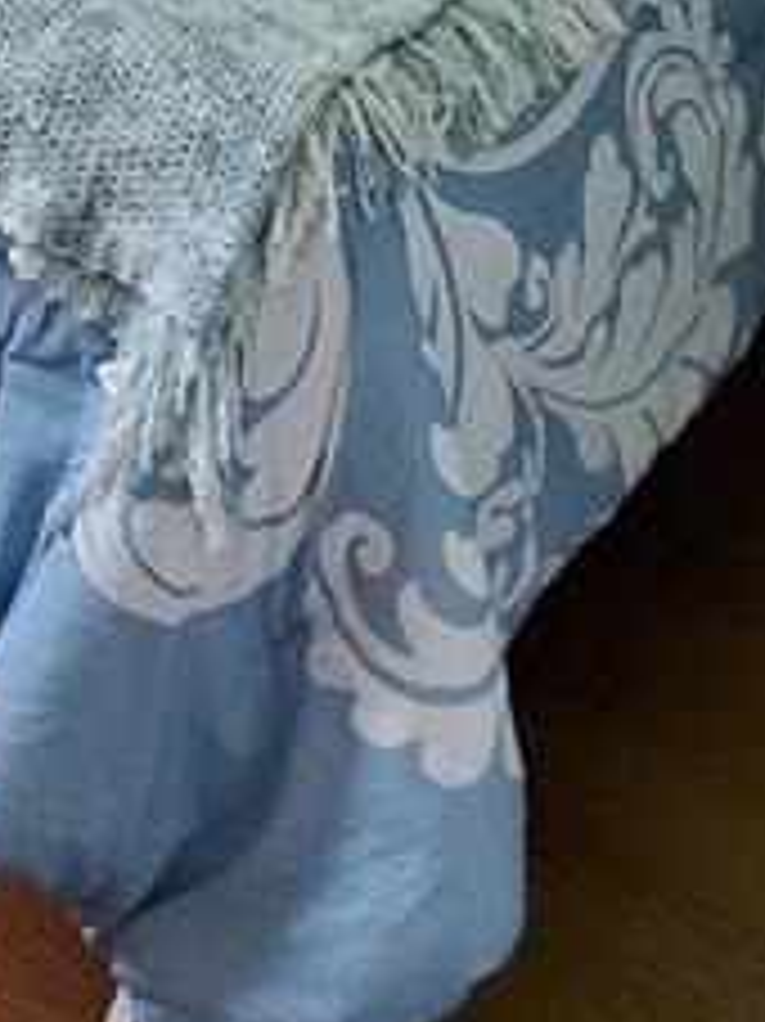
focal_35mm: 88
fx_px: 2595
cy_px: -585
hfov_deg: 15.3
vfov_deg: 19.1
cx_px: -423
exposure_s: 1/39
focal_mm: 4.3
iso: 320
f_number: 2.4
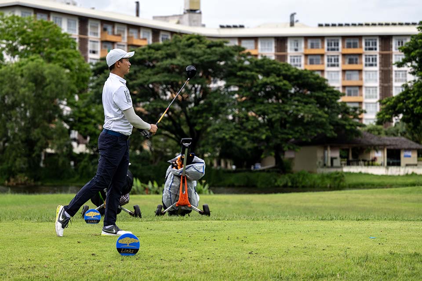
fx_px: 879
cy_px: 140
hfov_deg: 27.0
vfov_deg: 18.2
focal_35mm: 75
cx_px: 211
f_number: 2.8
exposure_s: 1/3200
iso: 250
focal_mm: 75
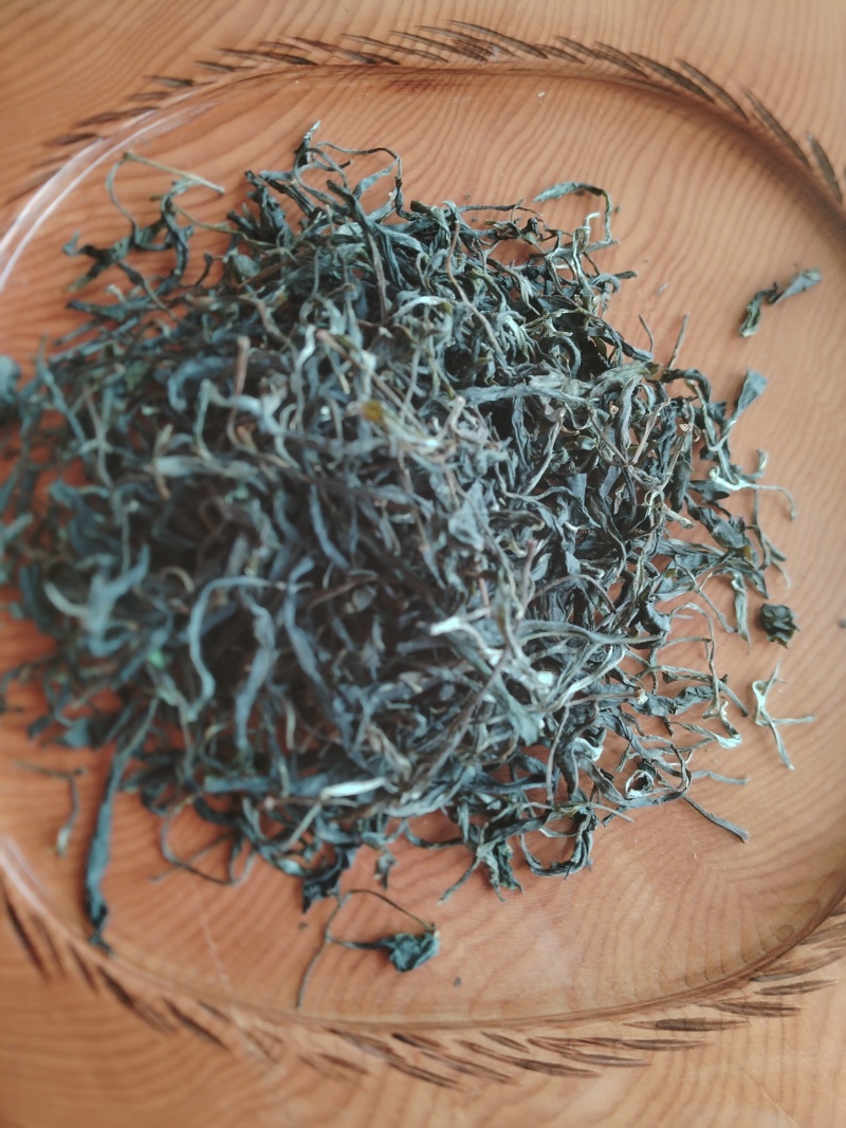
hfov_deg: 53.1
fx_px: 847
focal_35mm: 26
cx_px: 423
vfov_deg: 67.3
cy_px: 564
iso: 169
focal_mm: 4.25
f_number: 1.8
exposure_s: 1/100
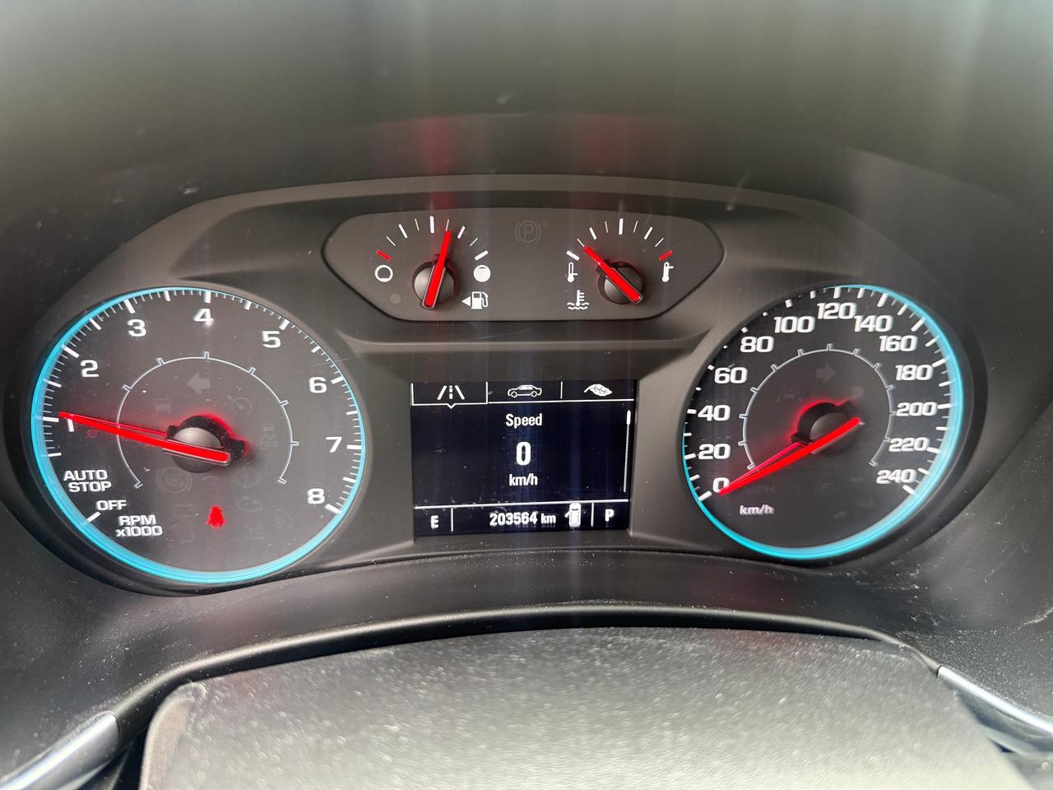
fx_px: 730
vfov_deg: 56.8
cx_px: 526
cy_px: 395
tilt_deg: -23.3
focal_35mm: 24
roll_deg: -0.6
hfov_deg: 71.6
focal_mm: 6.76
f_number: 1.78
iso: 320
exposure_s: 1/60
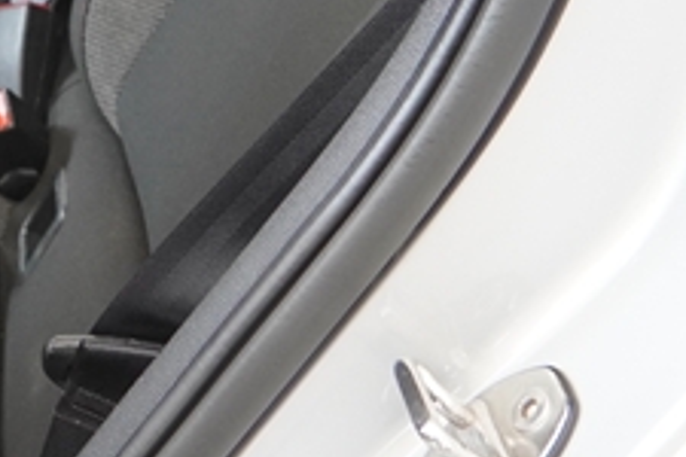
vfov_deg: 10.9
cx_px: -524
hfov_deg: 15.3
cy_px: -388
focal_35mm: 116
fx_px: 2216
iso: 640
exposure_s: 1/60
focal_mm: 17
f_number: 4
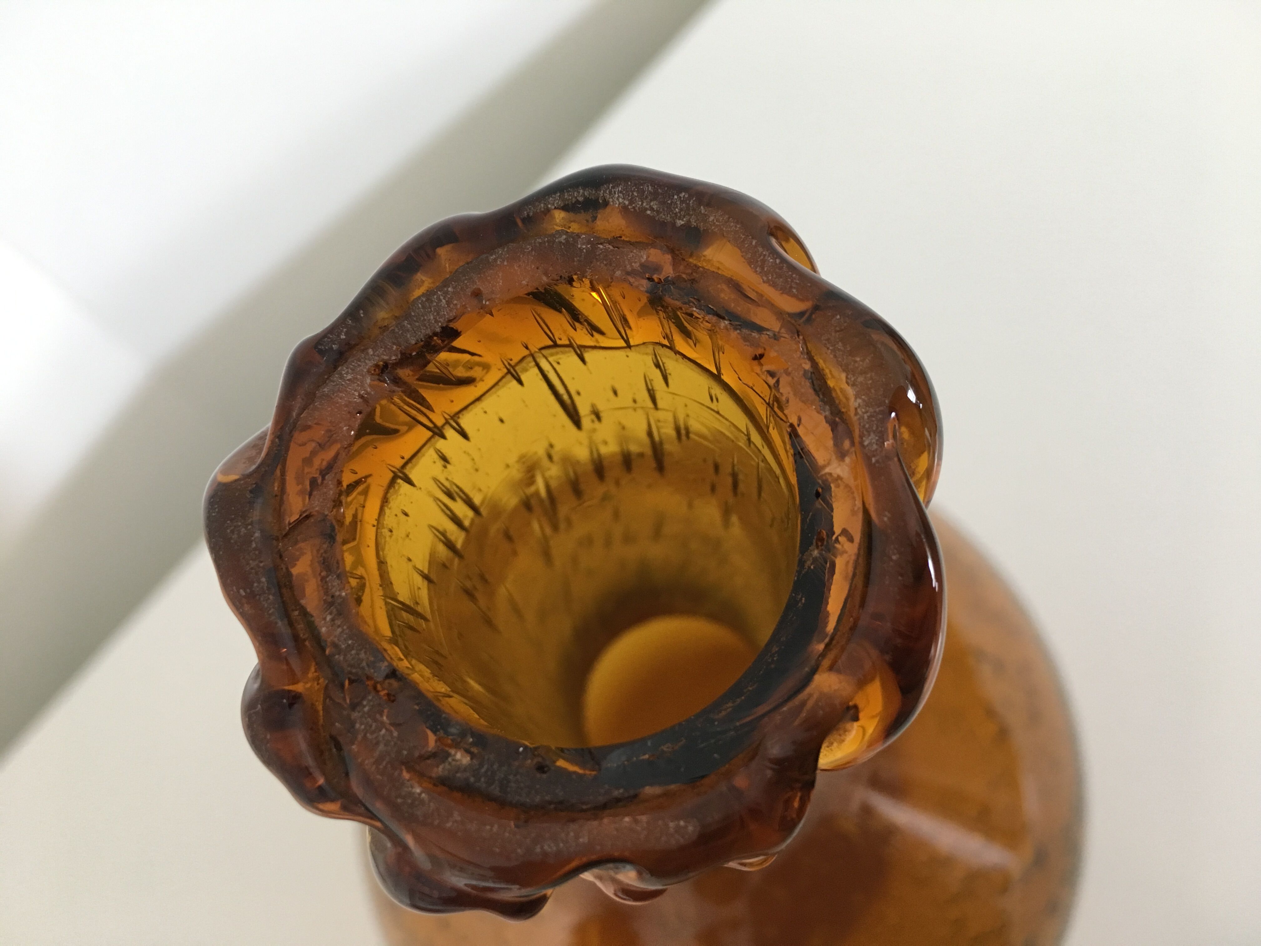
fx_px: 1056
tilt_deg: -68.3
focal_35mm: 29
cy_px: 473
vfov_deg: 48.2
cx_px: 630
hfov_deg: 61.7
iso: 160
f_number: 2.2
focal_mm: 4.15
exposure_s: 1/33
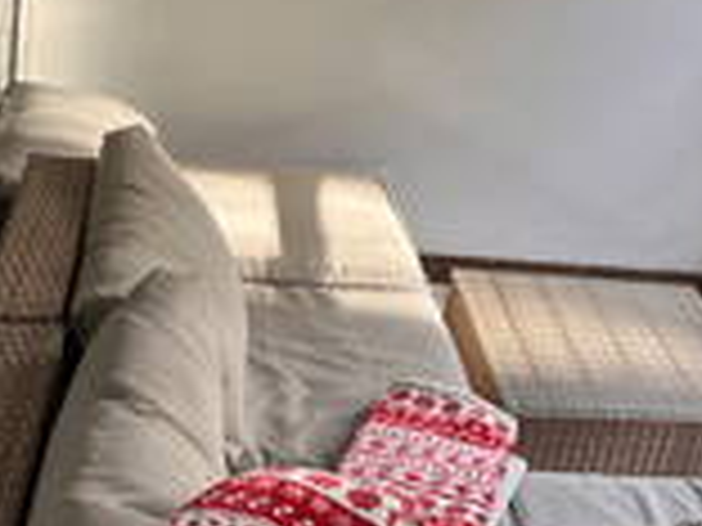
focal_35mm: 60
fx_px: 1217
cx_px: 621
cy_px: 180
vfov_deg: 24.3
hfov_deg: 30.8
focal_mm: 5.1
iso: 32
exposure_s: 1/137
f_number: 1.6
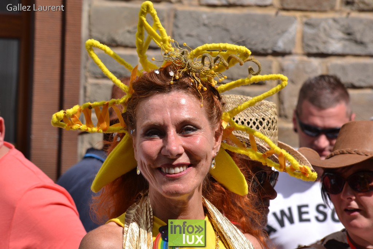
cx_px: 186
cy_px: 124
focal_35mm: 225
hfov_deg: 9.1
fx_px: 2331
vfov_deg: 6.1
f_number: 9
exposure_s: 1/250
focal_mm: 150
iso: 200
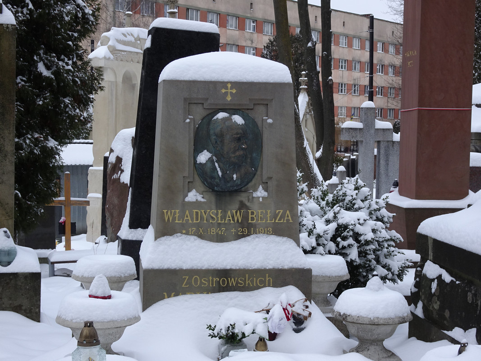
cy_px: 180
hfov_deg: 30.3
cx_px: 240
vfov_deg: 22.9
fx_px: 889
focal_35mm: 64
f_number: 4.5
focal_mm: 10.95
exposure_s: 1/160
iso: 80
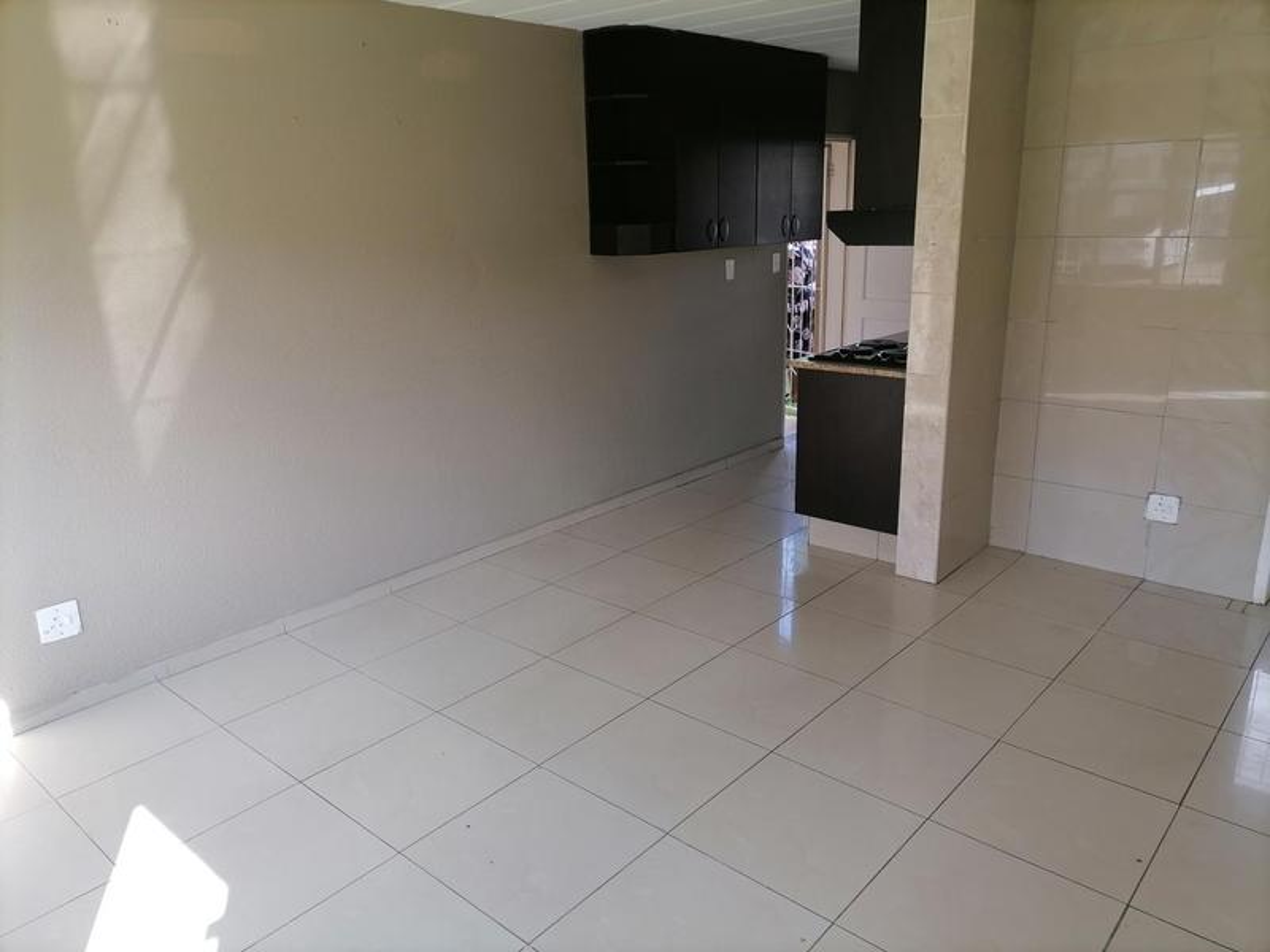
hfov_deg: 65.3
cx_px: 635
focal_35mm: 27
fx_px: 991
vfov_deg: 51.4
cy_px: 476
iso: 64
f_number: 1.8
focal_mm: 5.4
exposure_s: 1/120
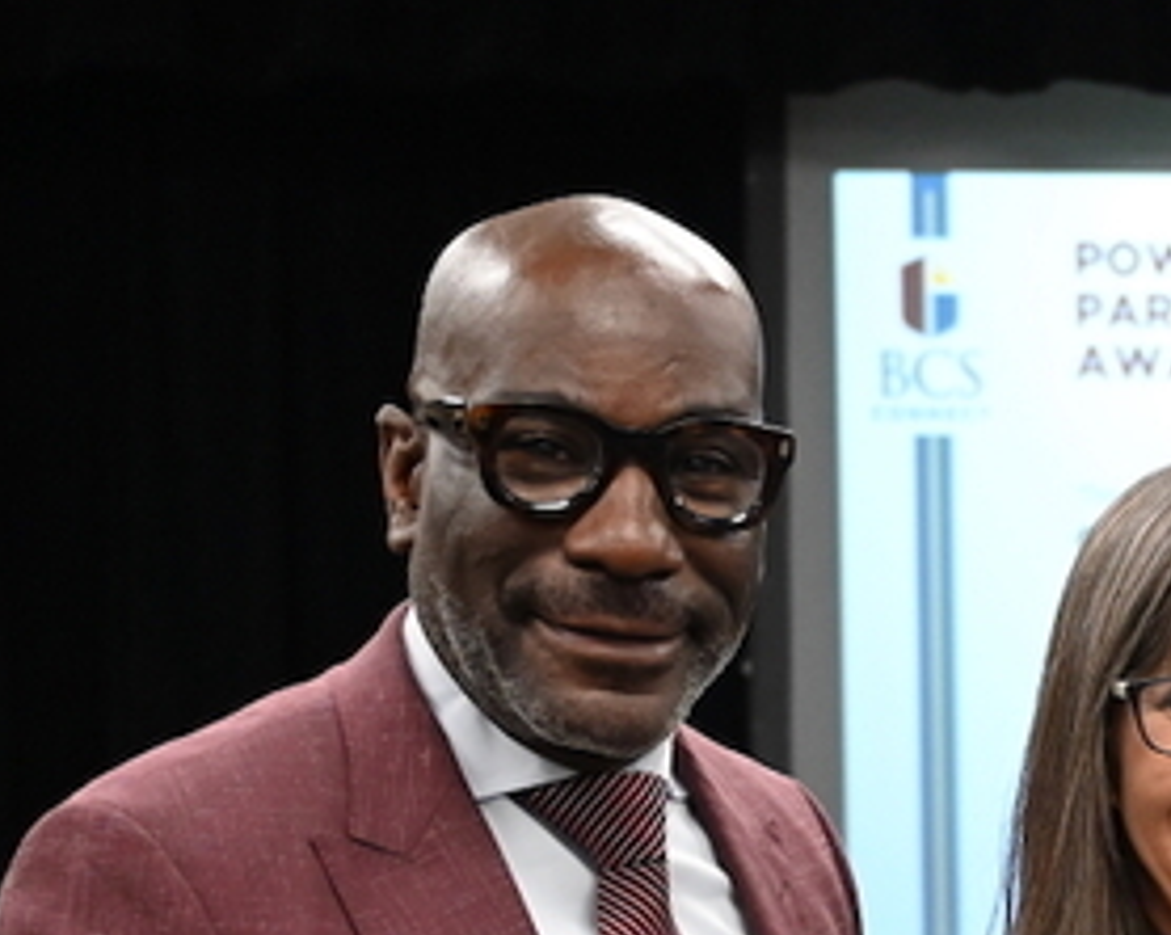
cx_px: 1778
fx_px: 4675
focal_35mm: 135
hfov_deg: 13.4
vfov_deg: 11.2
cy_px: 1188
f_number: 4
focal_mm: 40
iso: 5000
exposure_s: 1/250
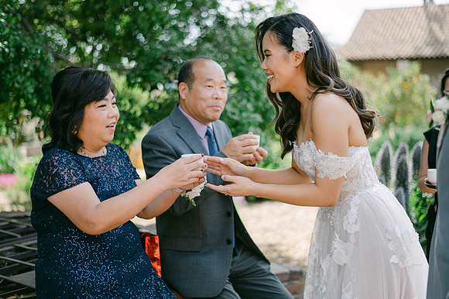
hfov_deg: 39.6
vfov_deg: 27.0
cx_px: 224
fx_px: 623
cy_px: 150
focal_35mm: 50
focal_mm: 50
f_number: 2
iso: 100
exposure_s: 1/1600
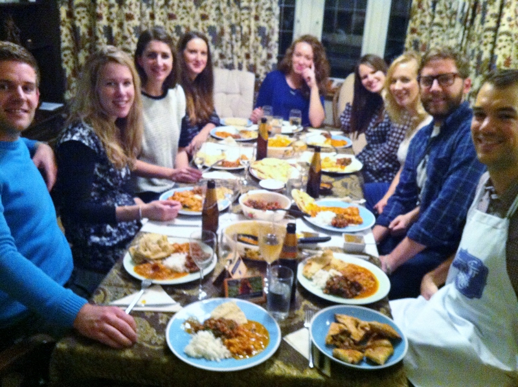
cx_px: 259
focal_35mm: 35
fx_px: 523
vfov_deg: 40.6
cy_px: 194
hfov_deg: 52.7
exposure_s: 1/15
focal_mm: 3.85
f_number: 2.8
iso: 640
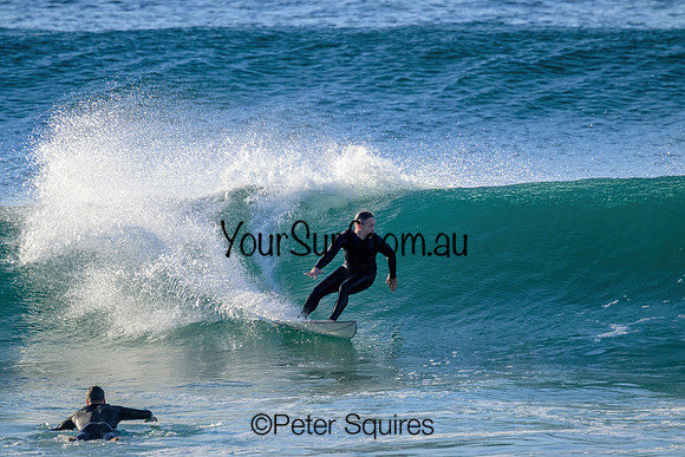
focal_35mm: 800
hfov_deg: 2.6
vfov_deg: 1.7
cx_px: 342
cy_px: 228
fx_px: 15225
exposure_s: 1/2000
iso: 1250
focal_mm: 800
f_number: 11
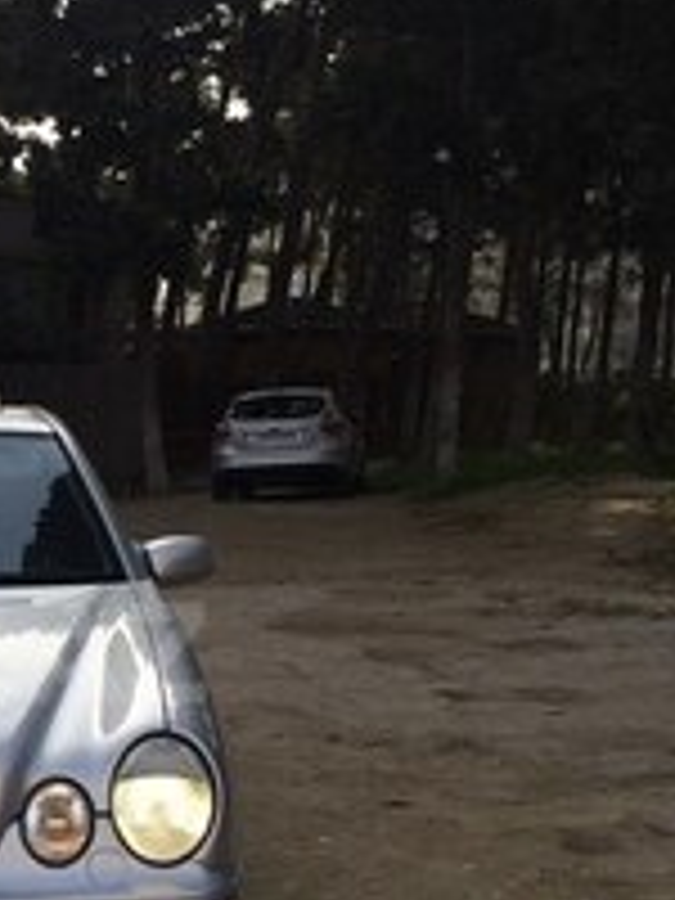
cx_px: -140
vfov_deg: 26.7
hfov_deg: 19.3
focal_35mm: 72
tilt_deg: -10.3
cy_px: 652
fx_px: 1872
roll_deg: +0.6
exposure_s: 1/1026
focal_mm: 4.15
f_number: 2.2
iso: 32
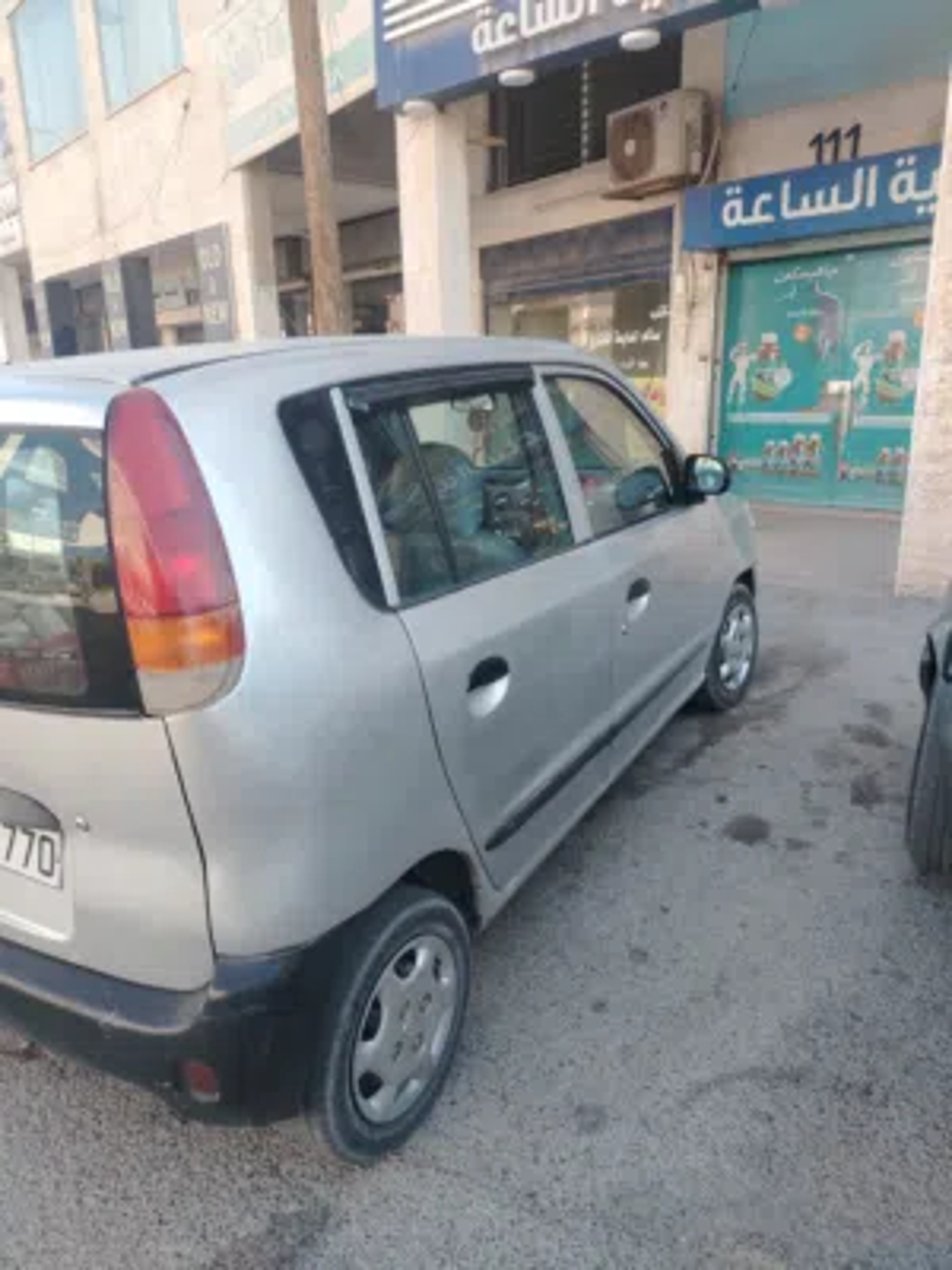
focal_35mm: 24
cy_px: 635
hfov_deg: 56.8
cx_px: 476
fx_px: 880
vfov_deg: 71.6
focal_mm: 5.25
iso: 100
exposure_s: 1/120
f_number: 1.75
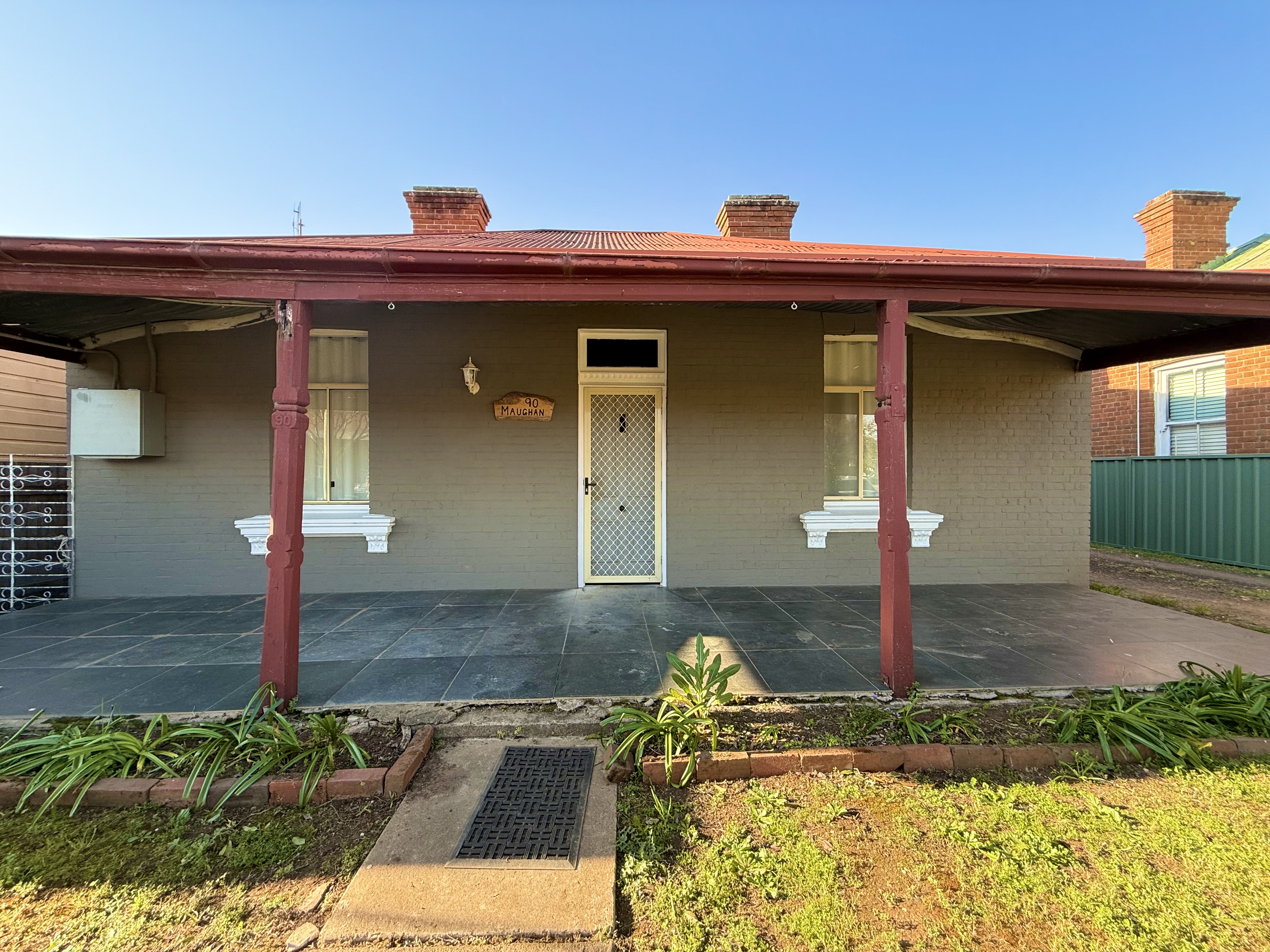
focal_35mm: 14
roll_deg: -0.3
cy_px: 476
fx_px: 514
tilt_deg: +1.1
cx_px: 635
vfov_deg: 85.7
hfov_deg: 102.1
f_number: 2.2
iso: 50
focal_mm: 2.22
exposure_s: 1/229
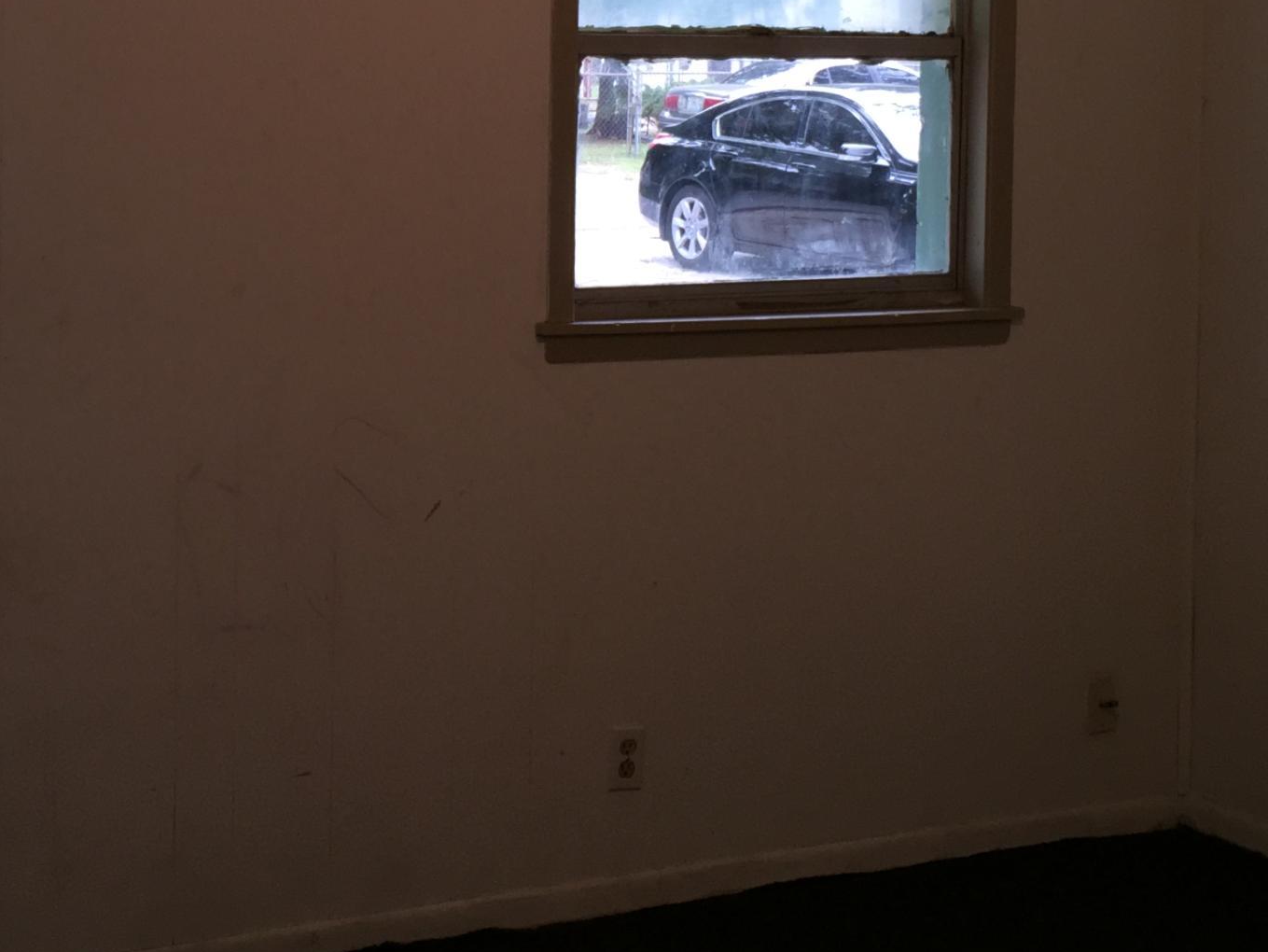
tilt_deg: -1.5
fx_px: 2345
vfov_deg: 22.5
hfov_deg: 30.0
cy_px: 132
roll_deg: -0.7
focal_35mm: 64
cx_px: 383
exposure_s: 1/51
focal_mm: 4.15
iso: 32
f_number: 2.2
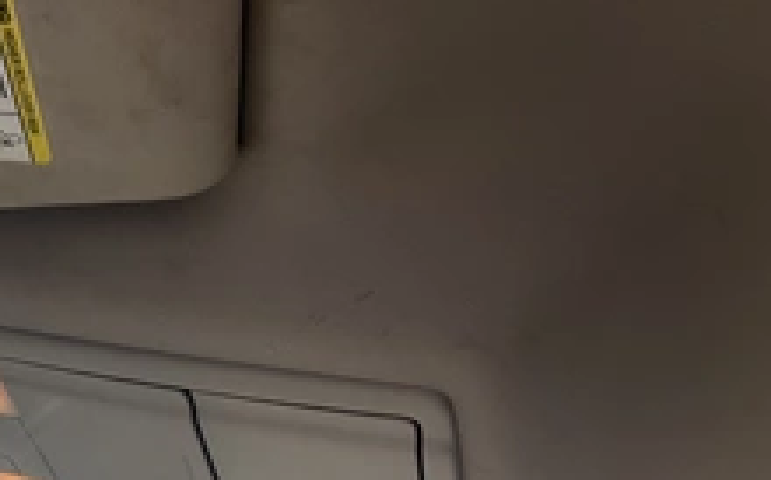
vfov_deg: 22.9
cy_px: 347
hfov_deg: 35.3
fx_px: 1175
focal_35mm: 56
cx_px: 168
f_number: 1.8
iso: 25
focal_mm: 3
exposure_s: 1/205
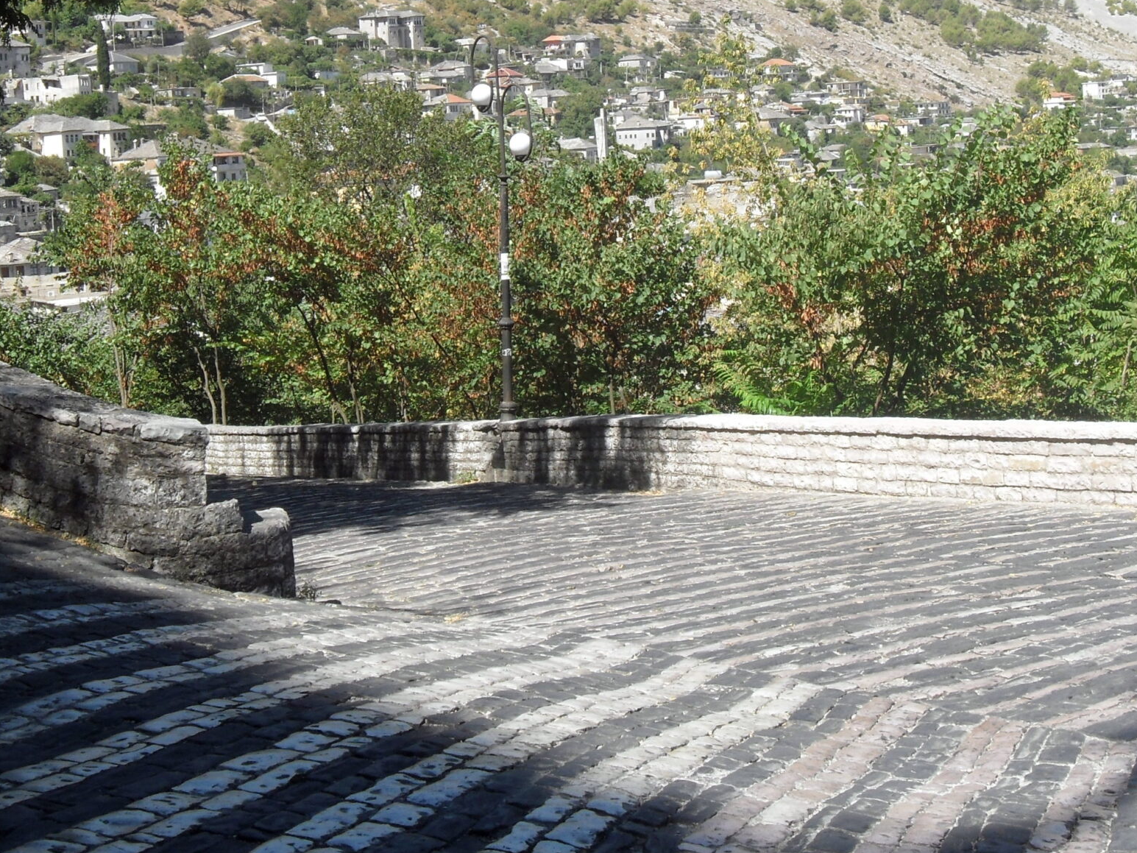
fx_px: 1905
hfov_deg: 33.1
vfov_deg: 25.0
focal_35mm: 58
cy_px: 254
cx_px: 669
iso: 80
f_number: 5.1
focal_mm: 6.3
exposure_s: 1/350
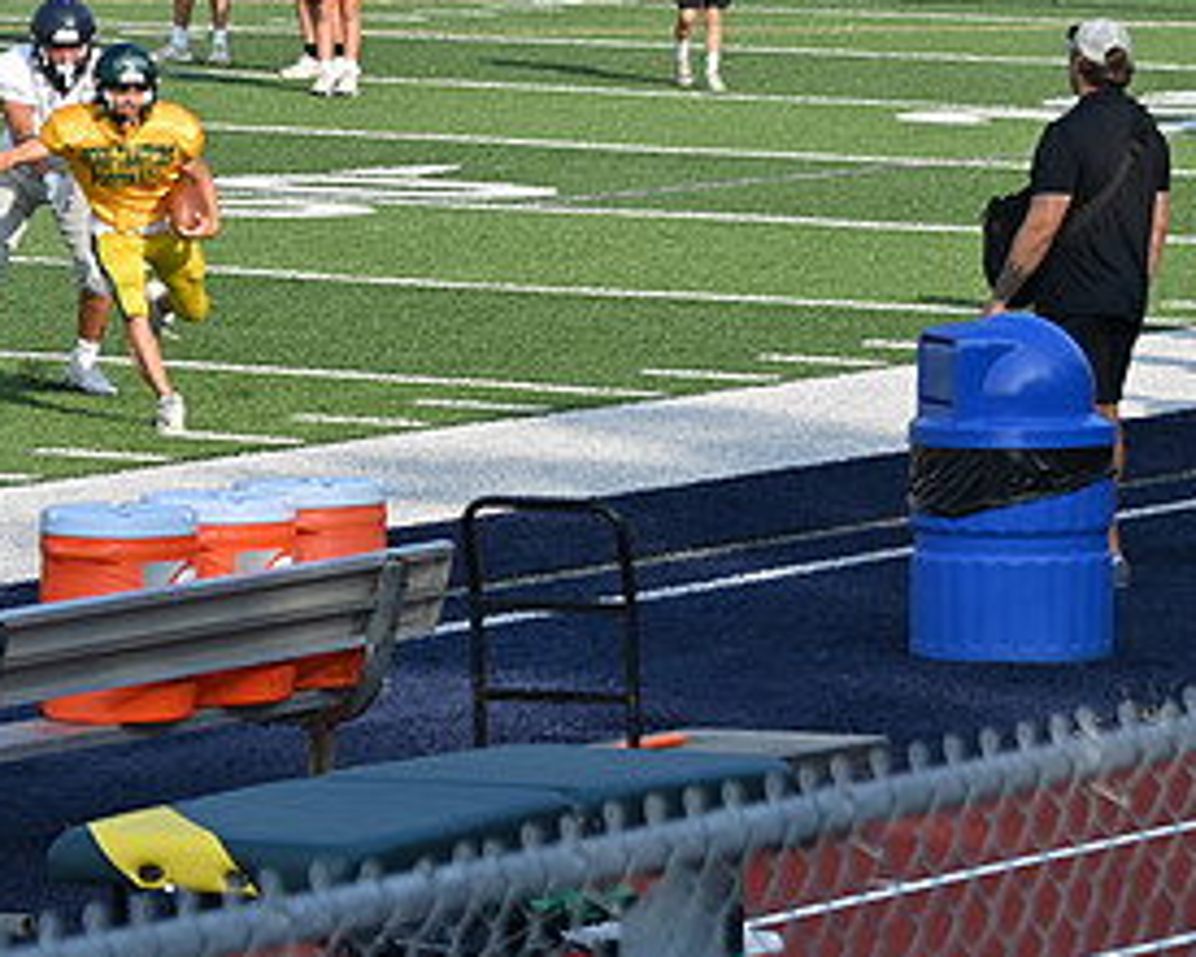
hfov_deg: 6.5
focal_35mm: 297
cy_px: 124
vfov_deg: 5.2
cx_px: 30
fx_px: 10513
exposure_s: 1/640
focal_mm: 100
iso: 100
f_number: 5.3
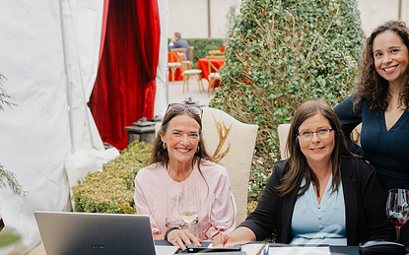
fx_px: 635
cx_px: 285
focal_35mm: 57
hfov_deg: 35.2
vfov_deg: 22.6
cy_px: 169
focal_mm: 40
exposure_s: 1/100
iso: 140
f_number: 4
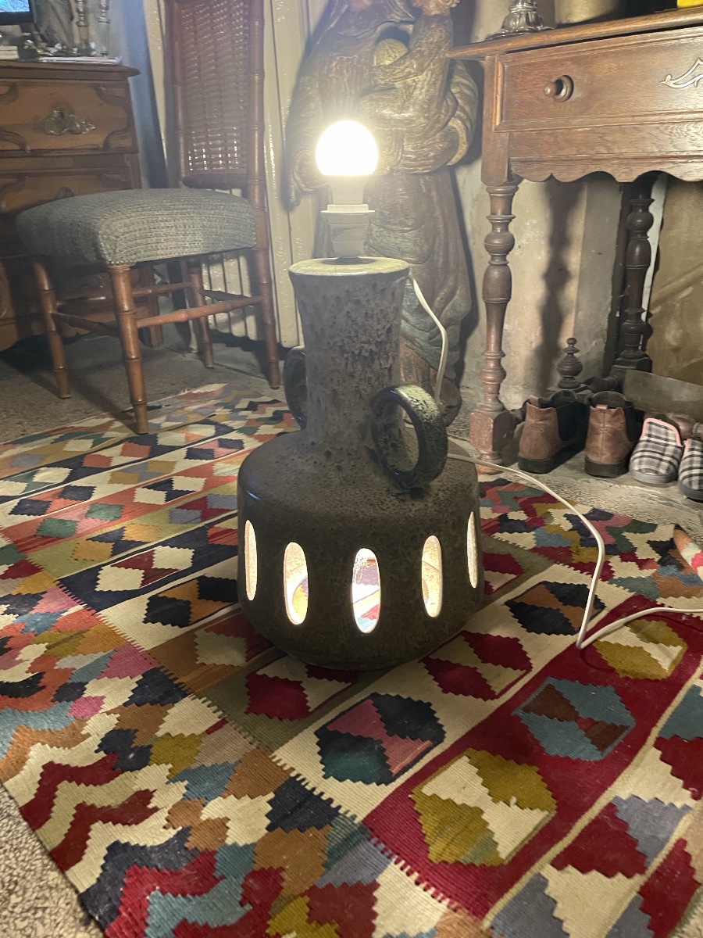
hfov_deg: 53.1
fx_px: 704
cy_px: 469
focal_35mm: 26
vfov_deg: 67.3
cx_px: 352
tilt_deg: -23.2
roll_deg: +2.5
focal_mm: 4.2
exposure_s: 1/50
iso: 400
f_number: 1.6
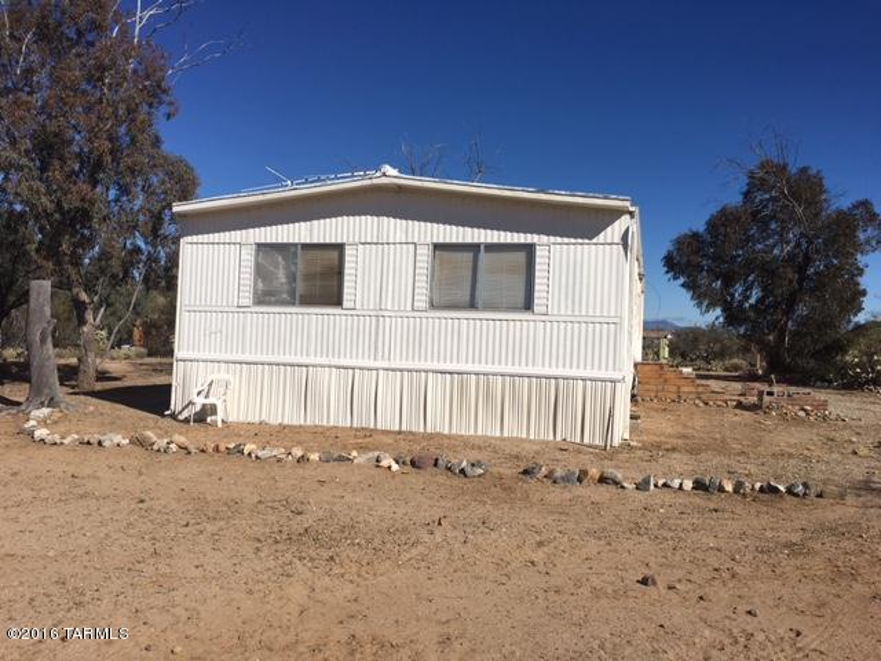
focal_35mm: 29
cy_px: 330
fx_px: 738
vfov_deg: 48.2
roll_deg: -2.6
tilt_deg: +0.0
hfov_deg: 61.7
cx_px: 440
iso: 25
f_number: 2.2
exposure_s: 1/4525
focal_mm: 4.15
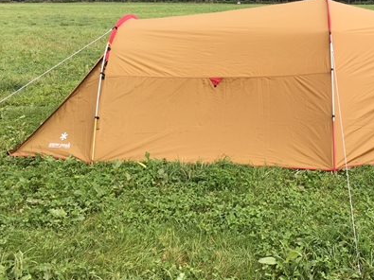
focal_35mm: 47
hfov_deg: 39.6
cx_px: 271
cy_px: 80
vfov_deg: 30.5
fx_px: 508
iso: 25
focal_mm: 4.15
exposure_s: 1/394
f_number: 2.2
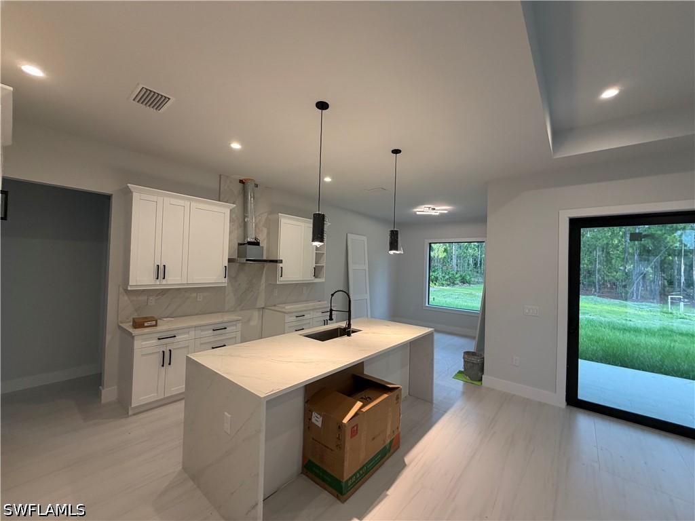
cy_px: 260
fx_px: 281
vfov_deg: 85.7
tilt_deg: +2.1
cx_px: 348
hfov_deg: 102.1
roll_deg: -2.0
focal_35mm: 14
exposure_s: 1/120
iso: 200
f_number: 2.2
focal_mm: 2.22
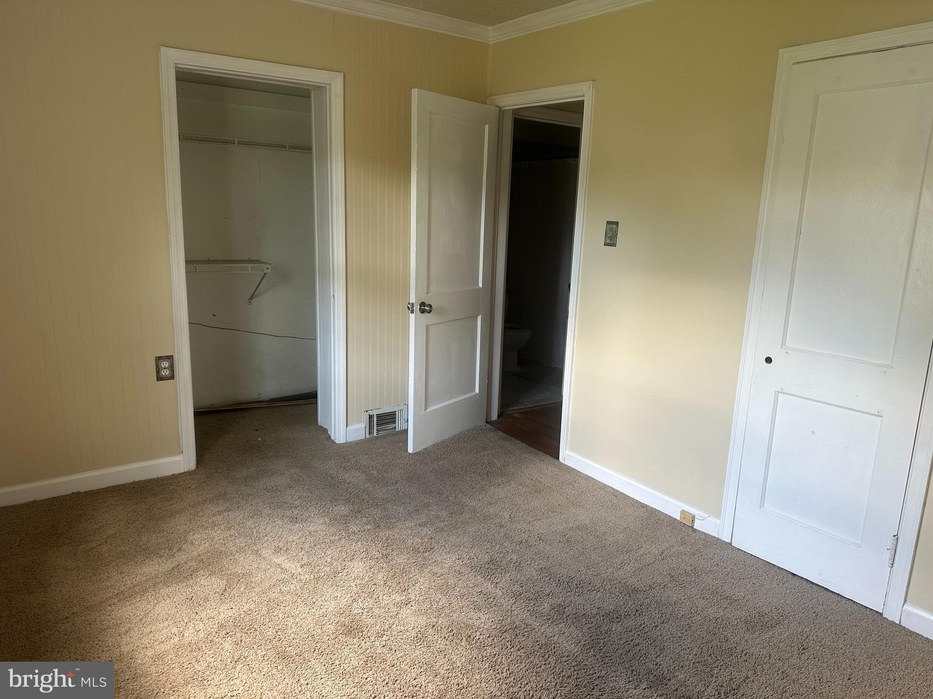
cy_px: 350
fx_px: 647
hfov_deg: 71.6
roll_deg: -1.9
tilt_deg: -13.1
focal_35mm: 24
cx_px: 466
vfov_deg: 56.8
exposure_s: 1/60
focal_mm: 6.86
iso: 100
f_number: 1.78
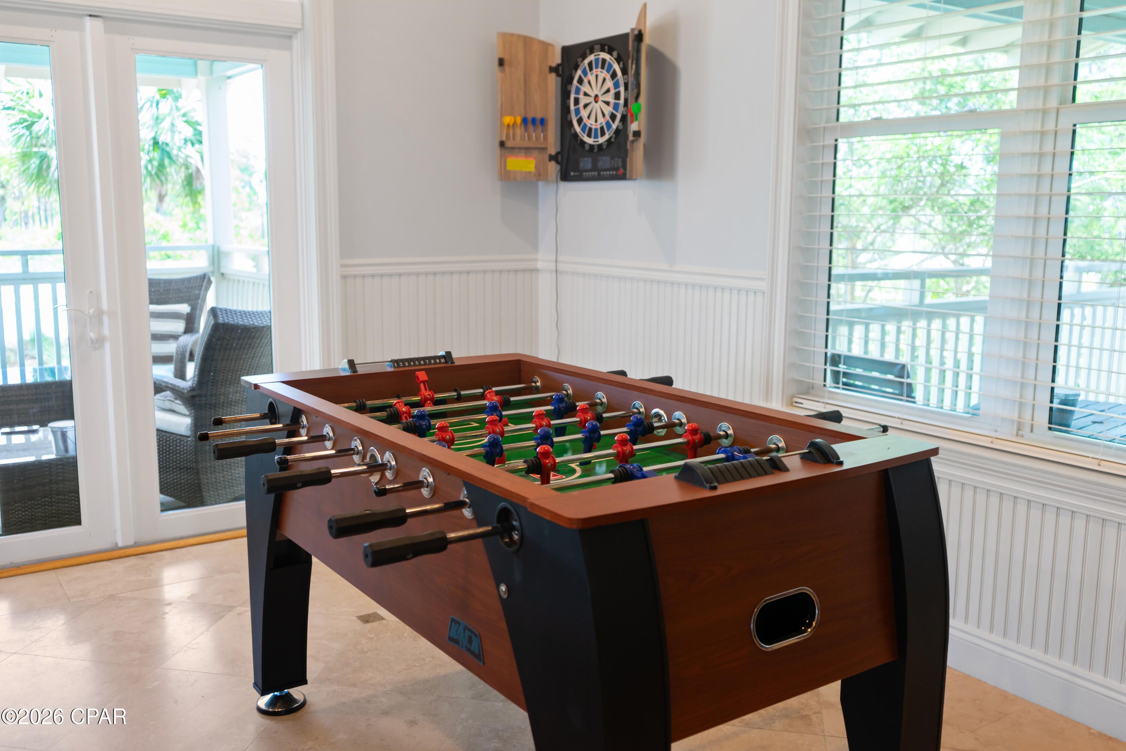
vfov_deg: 42.3
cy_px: 376
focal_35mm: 31
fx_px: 970
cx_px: 563
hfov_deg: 60.3
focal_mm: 31
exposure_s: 1/60
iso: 400
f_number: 4
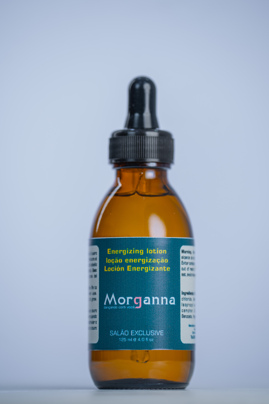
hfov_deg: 6.9
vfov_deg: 10.3
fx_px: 2241
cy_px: 202
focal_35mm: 200
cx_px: 134
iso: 50
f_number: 3.2
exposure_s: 1/200
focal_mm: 200
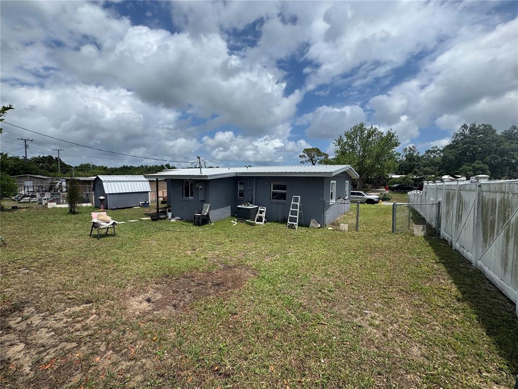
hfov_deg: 102.1
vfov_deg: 85.7
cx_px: 259
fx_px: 209
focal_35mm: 14
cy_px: 194
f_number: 2.2
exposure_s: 1/3247
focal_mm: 2.22
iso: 50
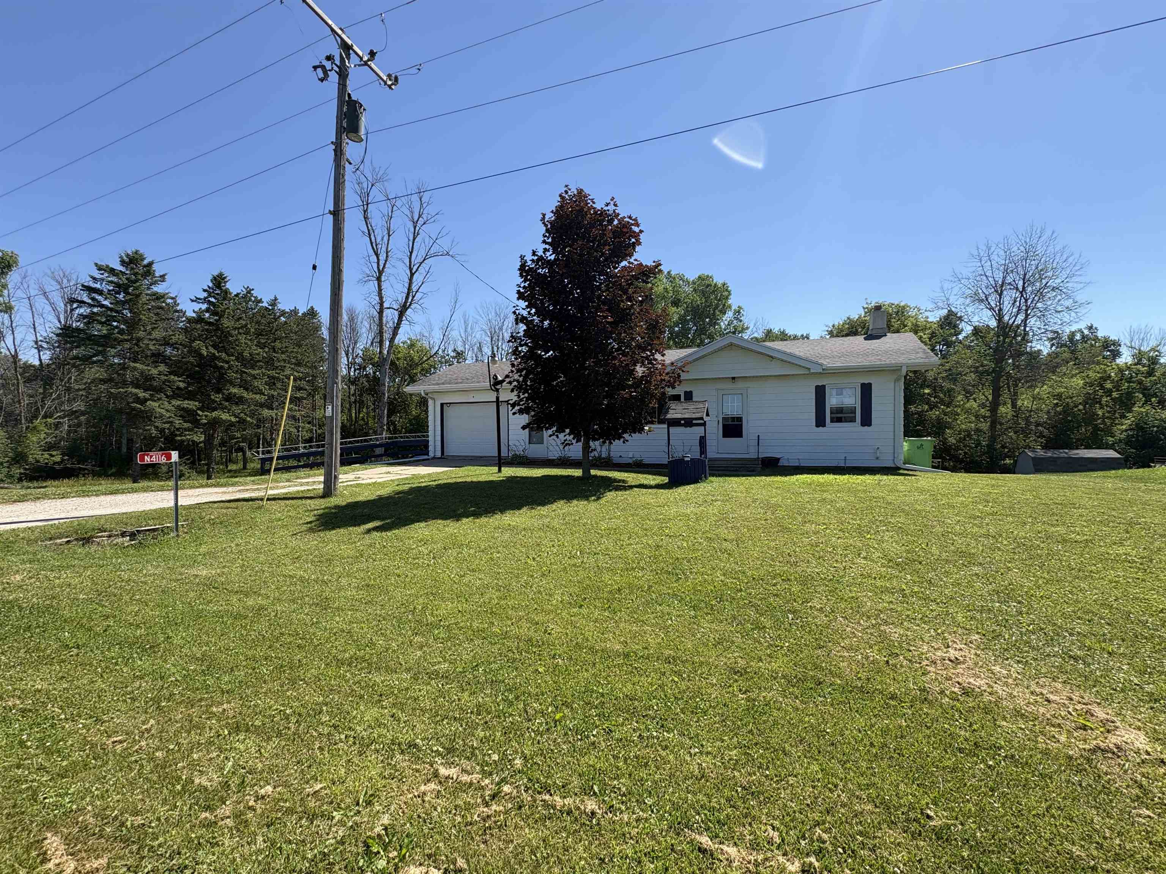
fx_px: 472
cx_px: 583
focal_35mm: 14
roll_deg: +0.5
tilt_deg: -0.5
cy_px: 437
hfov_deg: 102.1
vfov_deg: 85.7
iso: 50
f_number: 2.2
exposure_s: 1/1048
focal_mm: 2.22
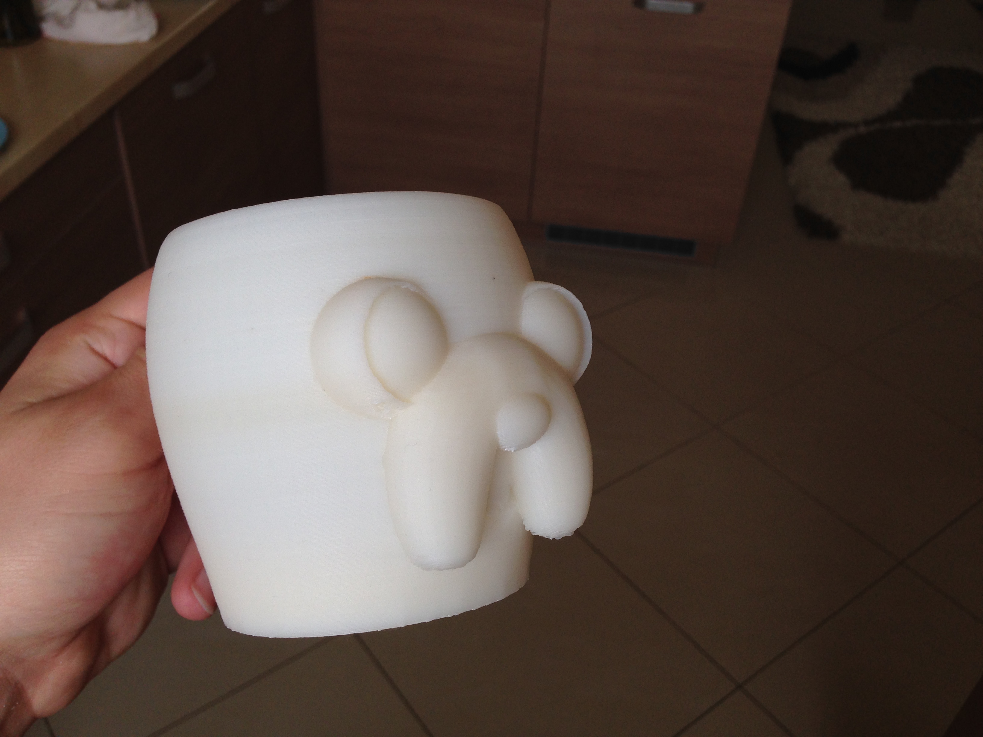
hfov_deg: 55.4
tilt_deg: -38.2
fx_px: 937
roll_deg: -1.1
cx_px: 492
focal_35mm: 33
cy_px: 368
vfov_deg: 42.9
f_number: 2.4
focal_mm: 4.12
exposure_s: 1/120
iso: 50
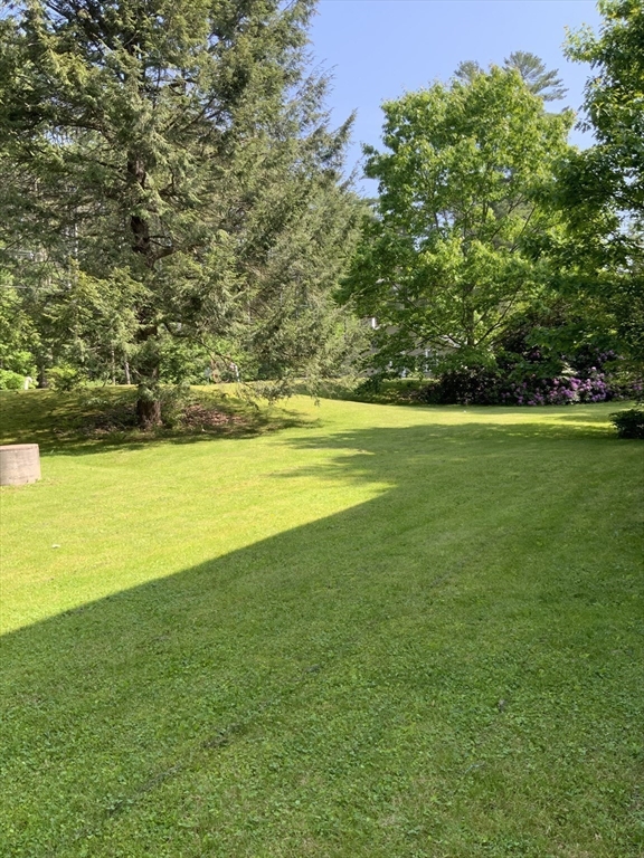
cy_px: 429
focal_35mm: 29
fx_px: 719
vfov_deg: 61.7
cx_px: 322
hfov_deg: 48.2
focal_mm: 3
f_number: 1.8
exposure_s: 1/400
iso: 16
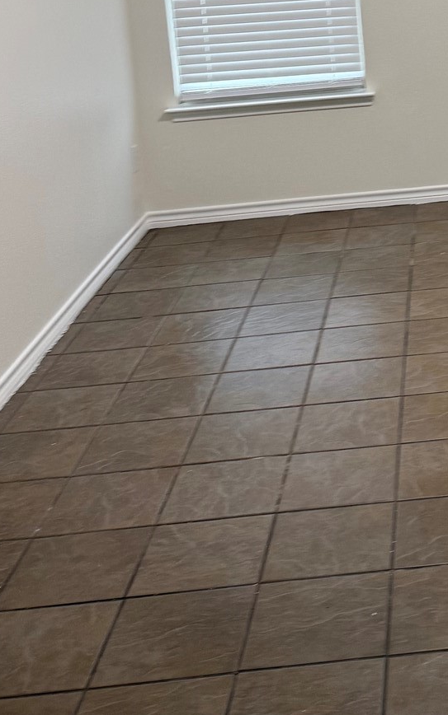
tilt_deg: -4.6
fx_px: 1171
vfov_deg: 31.3
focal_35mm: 60
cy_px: -12
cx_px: 530
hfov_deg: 20.3
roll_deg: +3.3
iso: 125
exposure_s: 1/120
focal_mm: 6.76
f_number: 1.78
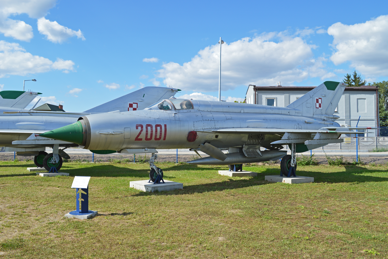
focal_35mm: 33
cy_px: 130
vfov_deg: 40.0
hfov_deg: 57.2
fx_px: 356
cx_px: 194
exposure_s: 1/250
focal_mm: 22
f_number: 8
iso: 100
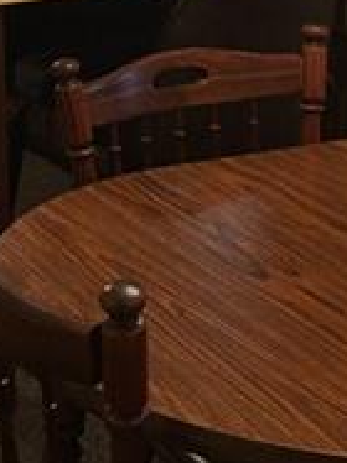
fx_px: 1592
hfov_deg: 12.4
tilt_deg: -6.6
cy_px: -114
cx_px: 62
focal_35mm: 119
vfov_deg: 15.8
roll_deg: -1.8
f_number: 2.2
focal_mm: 4.15
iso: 50
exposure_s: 1/15
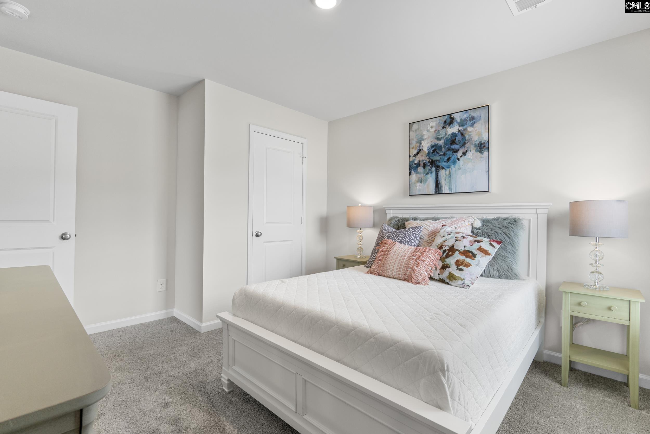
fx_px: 298
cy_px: 217
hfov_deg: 95.0
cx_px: 325
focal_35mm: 16
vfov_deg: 72.1
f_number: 6.3
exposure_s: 1/13
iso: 200
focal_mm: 11
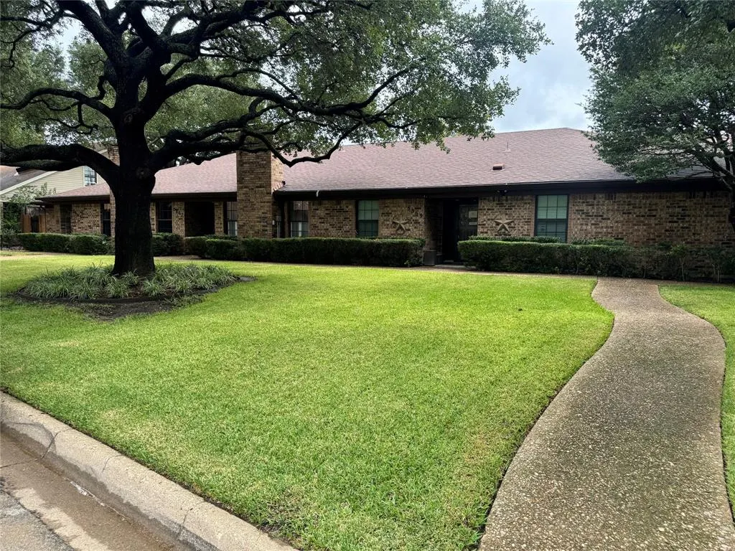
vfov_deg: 56.8
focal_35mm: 24
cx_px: 368
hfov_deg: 71.6
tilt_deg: -6.3
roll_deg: -1.7
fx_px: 510
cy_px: 276
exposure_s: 1/604
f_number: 1.78
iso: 80
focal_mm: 6.76
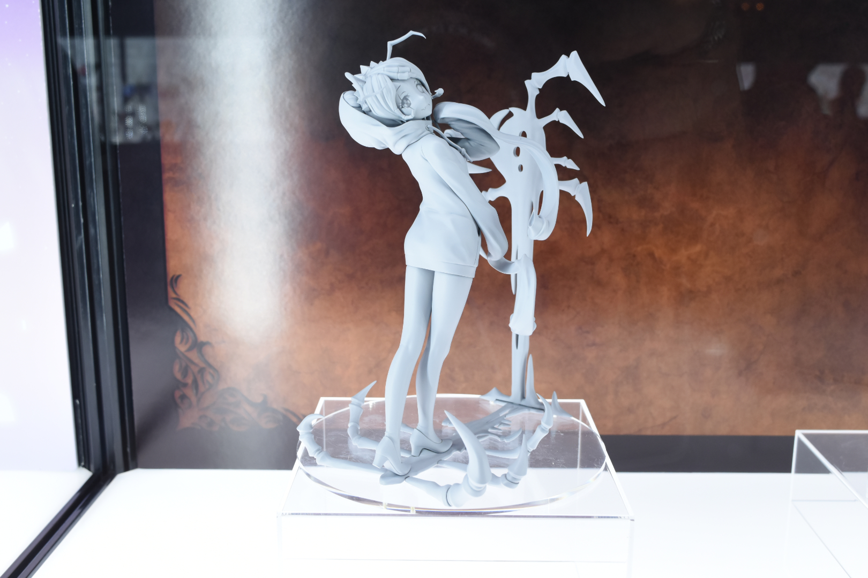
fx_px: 976
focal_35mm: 40
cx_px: 434
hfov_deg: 47.9
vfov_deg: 33.0
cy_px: 289
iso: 640
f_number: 8
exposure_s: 1/100
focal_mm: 27
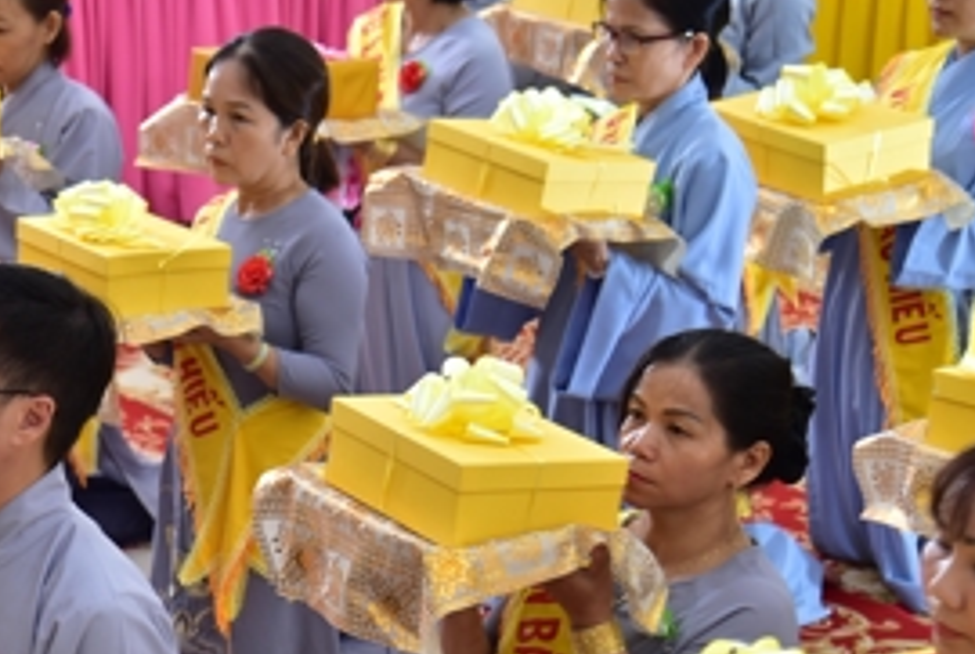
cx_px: -119
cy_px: 564
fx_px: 4042
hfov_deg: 13.5
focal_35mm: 149
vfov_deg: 9.2
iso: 500
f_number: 4
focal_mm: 62
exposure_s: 1/50
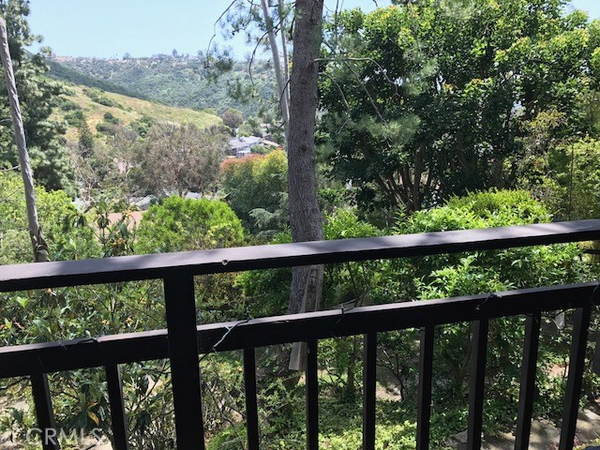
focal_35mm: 28
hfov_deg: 63.4
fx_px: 485
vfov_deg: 49.7
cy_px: 225
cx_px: 300
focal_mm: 3.99
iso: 20
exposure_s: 1/570
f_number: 1.8
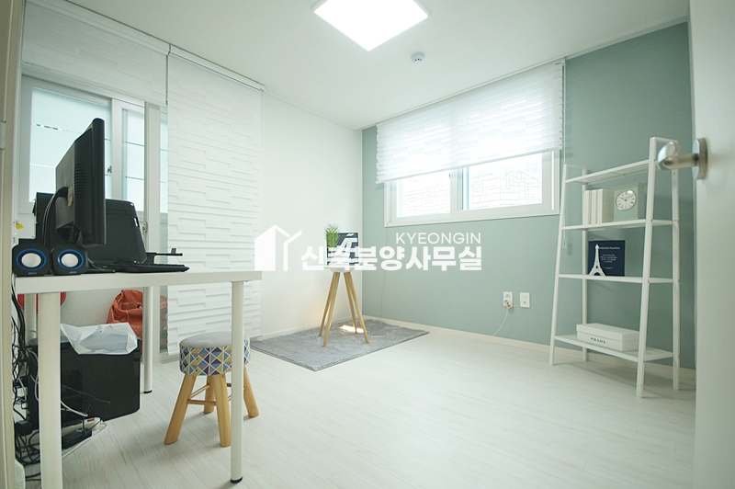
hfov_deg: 100.4
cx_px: 368
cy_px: 244
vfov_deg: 77.2
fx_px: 306
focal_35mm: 15
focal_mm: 10
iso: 800
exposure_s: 1/160
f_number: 4
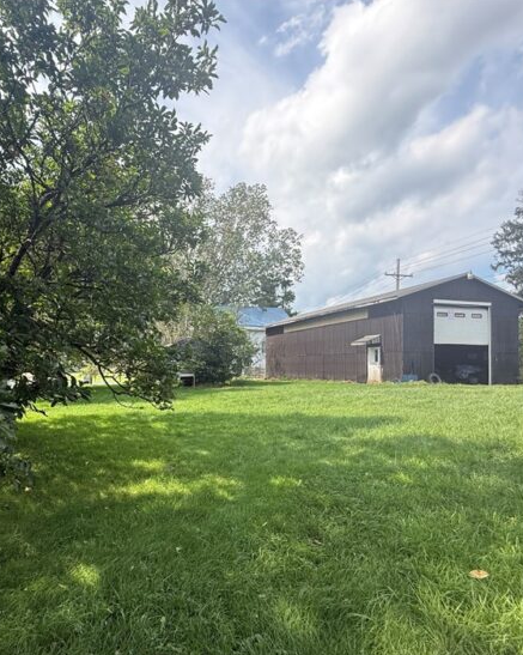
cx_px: 172
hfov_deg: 66.1
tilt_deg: +2.3
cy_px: 356
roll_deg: -0.7
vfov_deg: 80.2
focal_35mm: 20
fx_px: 387
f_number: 2.2
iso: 64
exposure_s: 1/590
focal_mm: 2.22
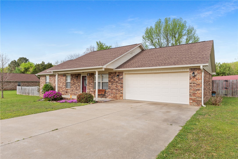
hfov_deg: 80.0
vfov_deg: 58.5
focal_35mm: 21
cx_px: 119
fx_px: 142
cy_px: 80
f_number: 9
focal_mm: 14.3
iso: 200
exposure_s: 1/125
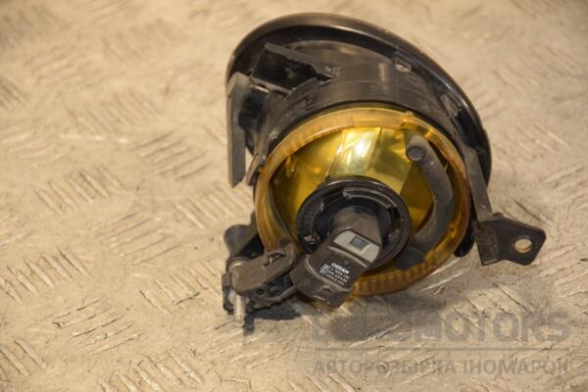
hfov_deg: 13.0
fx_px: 2572
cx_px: 294
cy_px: 196
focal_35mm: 158
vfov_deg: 8.7
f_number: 5.6
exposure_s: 1/100
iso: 800
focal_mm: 105
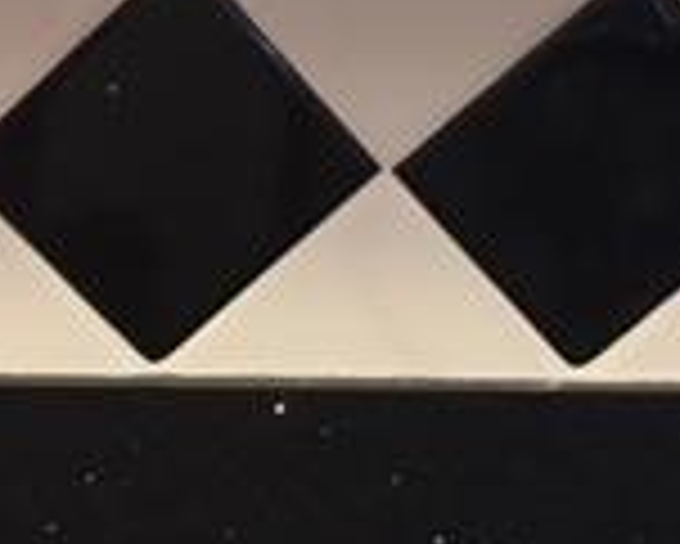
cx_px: -113
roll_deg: -1.6
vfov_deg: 12.6
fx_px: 2417
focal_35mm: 120
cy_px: 593
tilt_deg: -25.3
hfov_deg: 15.5
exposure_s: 1/15
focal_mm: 4.15
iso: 250
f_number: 2.2
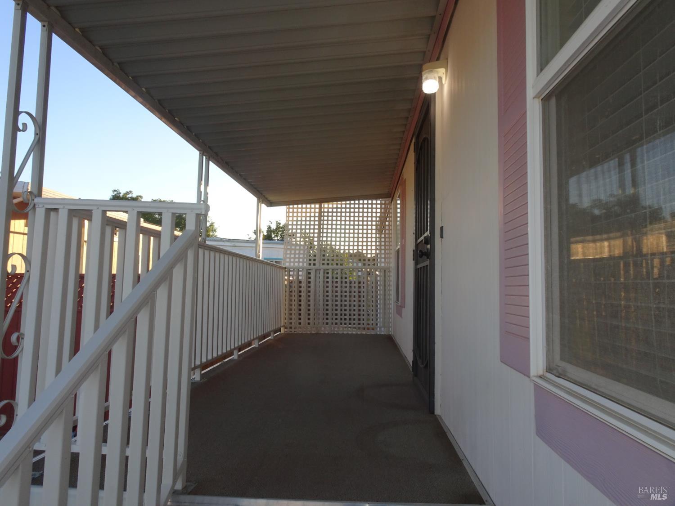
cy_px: 253
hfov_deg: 71.6
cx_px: 338
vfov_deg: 56.8
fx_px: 468
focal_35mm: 24
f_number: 3.5
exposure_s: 1/100
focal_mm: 4.1
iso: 80
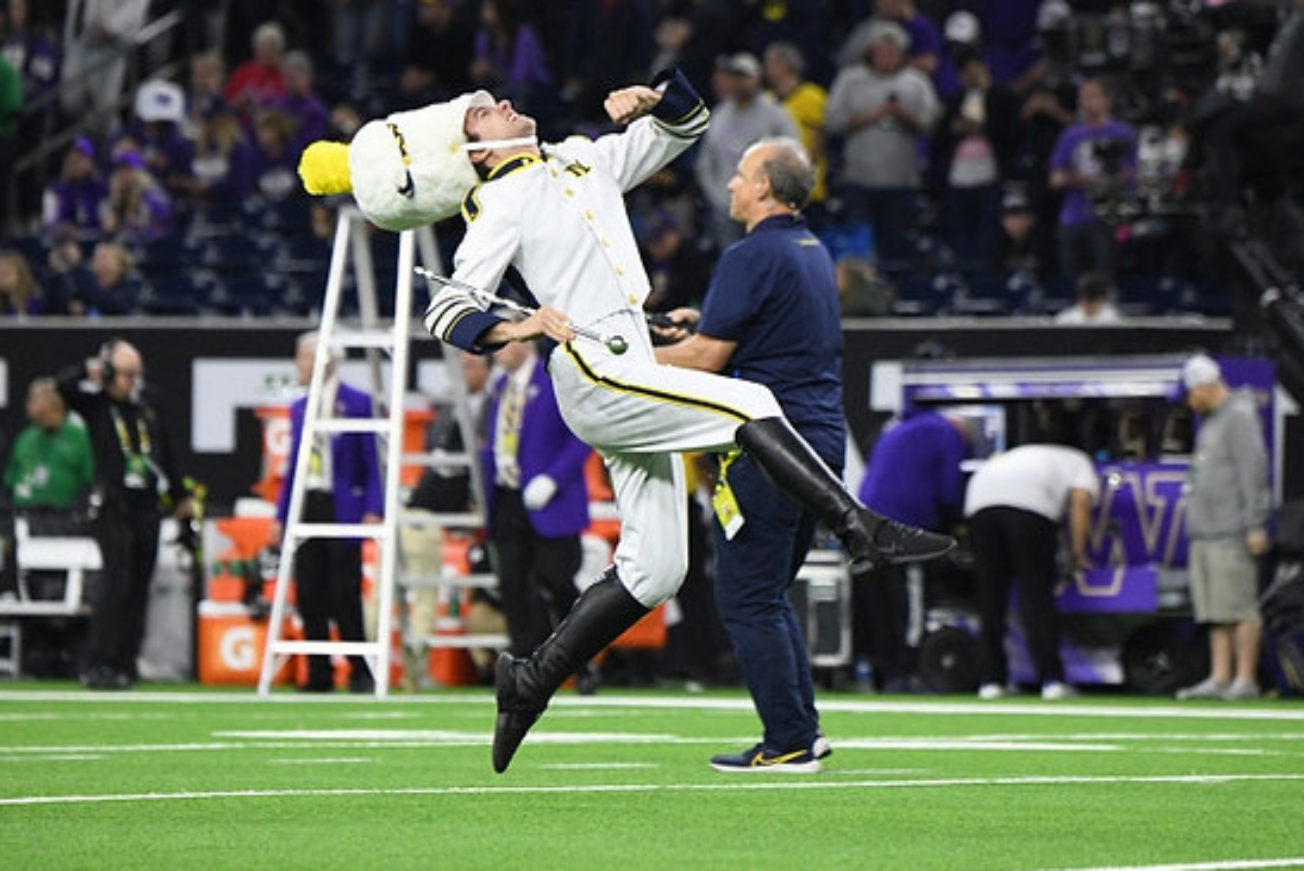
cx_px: 659
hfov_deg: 5.4
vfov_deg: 3.6
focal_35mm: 381
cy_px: 422
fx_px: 13807
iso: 6400
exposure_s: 1/800
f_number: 5.6
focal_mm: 300
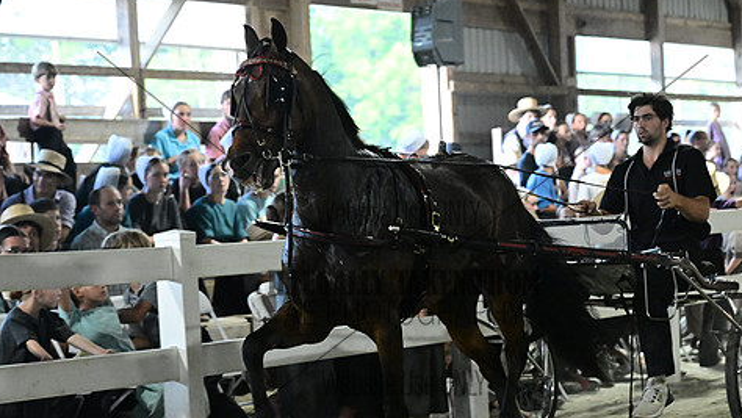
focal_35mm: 109
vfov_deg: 11.1
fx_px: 2145
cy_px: 295
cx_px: 404
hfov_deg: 19.6
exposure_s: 1/292
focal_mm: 85
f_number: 5
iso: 10000
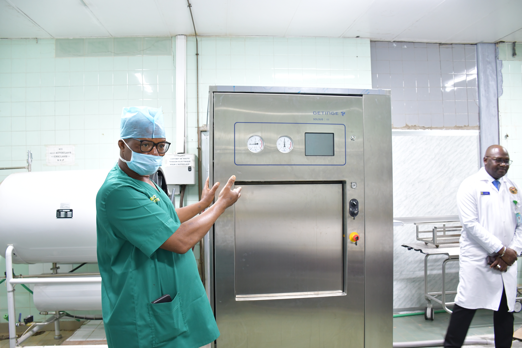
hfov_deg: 67.4
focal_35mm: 27
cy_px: 174
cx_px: 261
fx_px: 391
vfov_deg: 47.9
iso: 1000
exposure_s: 1/50
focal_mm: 18
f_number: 3.5
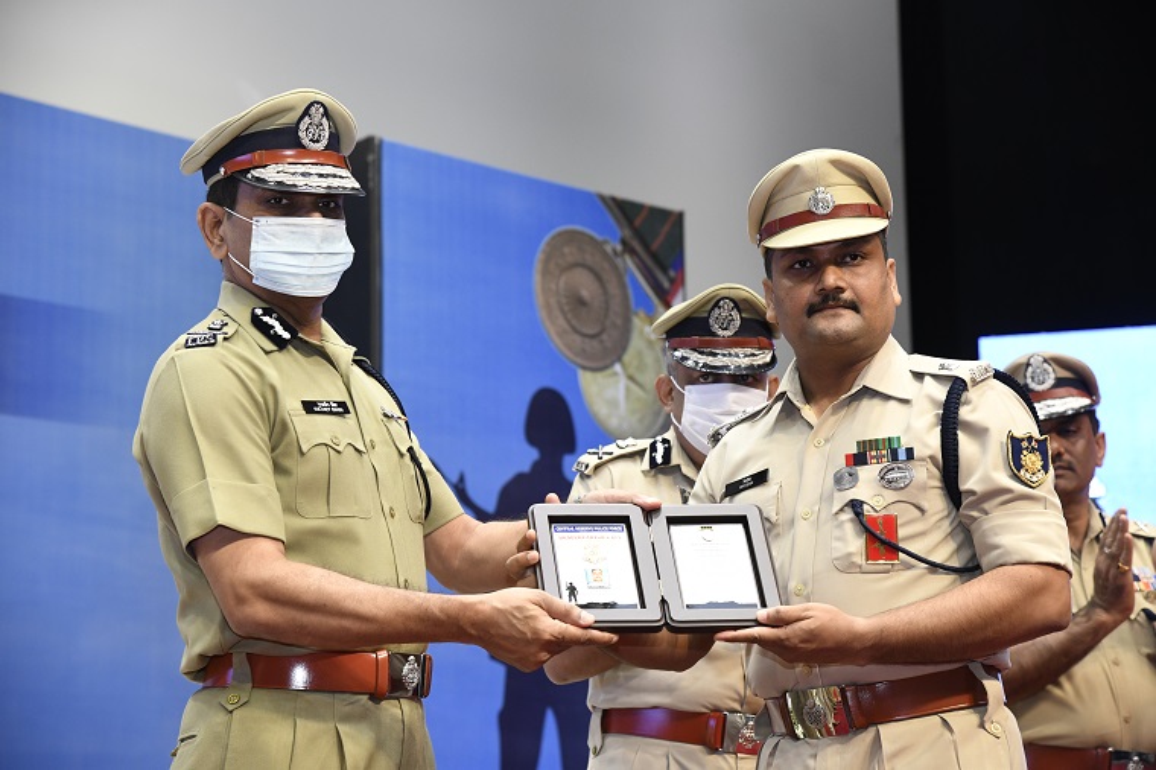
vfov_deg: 16.1
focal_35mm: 85
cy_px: 385
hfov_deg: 23.9
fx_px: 2728
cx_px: 578
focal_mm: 85
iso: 2500
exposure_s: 1/125
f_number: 5.6
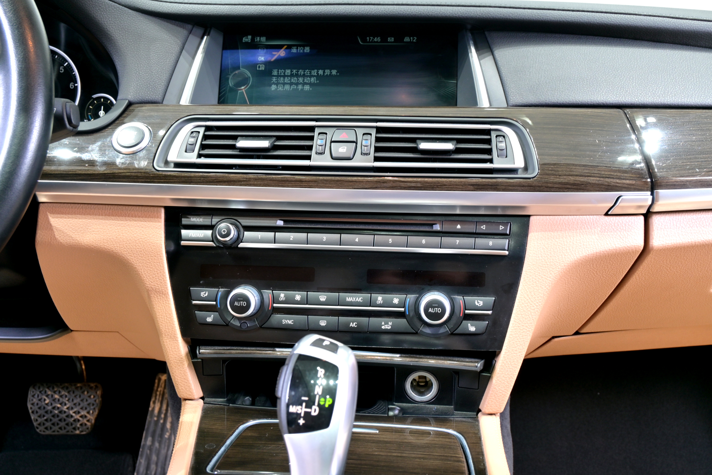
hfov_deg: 52.2
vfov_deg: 36.2
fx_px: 727
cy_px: 238
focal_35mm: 37
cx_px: 356
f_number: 5.6
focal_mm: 24.5
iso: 125
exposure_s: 1/13
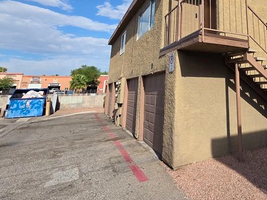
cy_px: 36
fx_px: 193
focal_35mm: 25
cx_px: 209
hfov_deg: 64.0
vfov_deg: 51.0
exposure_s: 1/2252
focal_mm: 2.2
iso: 40
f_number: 1.9
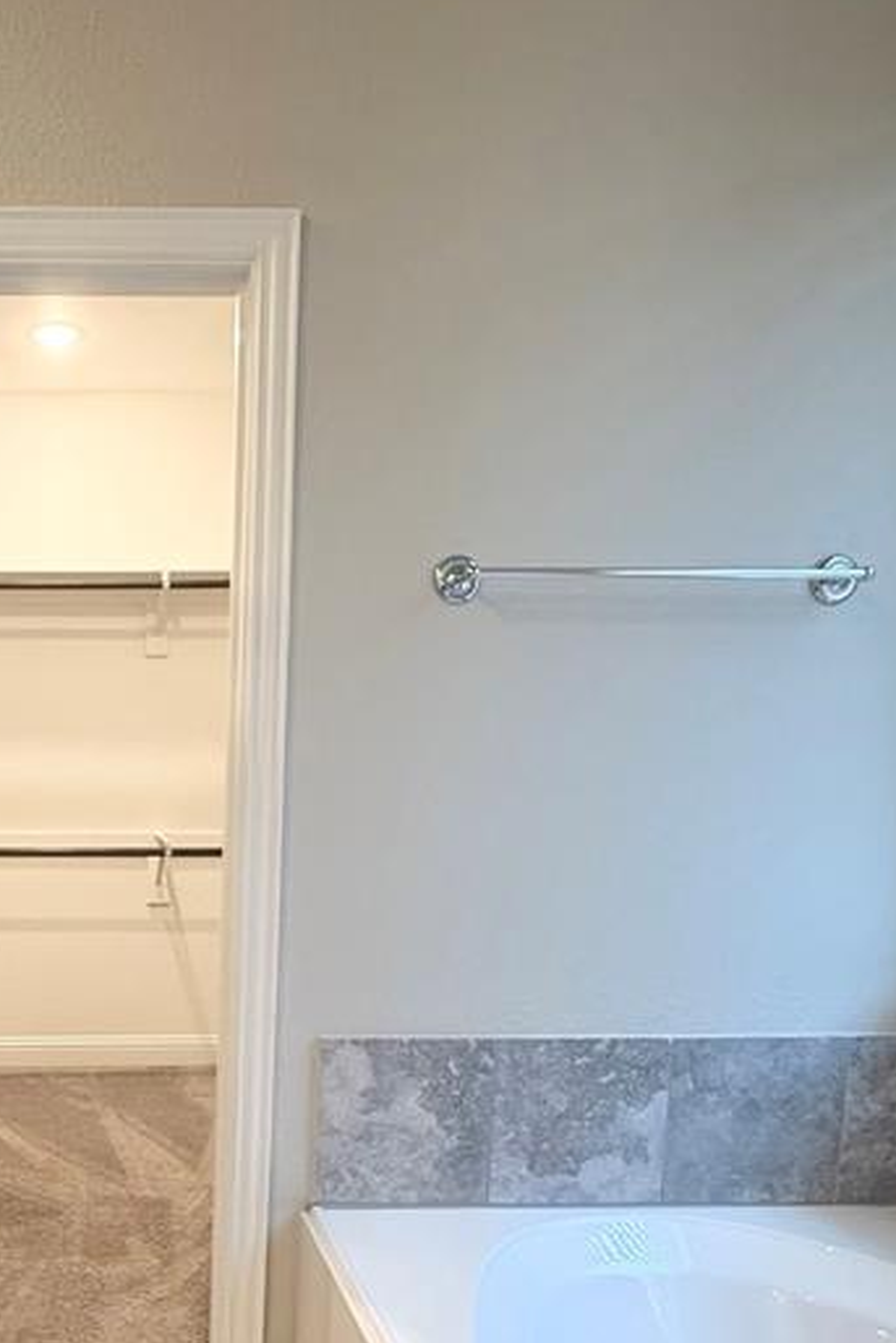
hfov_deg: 41.3
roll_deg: +0.4
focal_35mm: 29
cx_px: 84
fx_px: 1082
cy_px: 930
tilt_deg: -8.3
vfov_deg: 61.6
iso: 320
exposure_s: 1/120
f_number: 2.2
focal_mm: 2.22
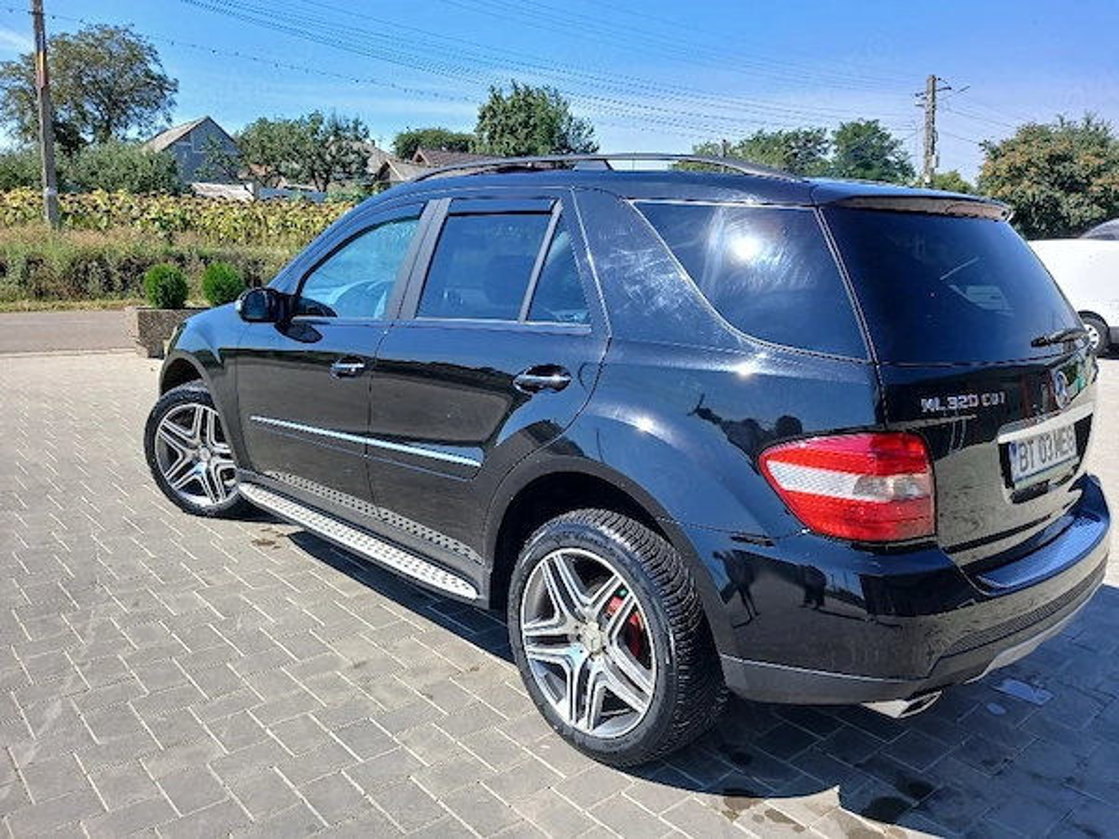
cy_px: 420
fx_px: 873
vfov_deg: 51.4
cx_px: 560
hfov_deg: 65.3
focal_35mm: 27
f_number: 1.8
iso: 20
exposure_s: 1/312
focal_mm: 3.98
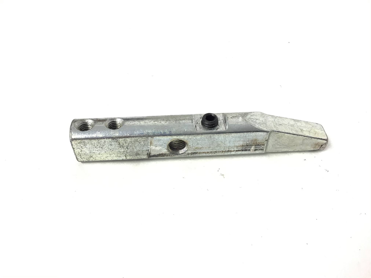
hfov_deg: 58.4
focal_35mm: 31
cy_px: 139
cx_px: 186
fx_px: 332
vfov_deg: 45.4
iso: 32
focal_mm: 3.3
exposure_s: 1/33
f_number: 2.4
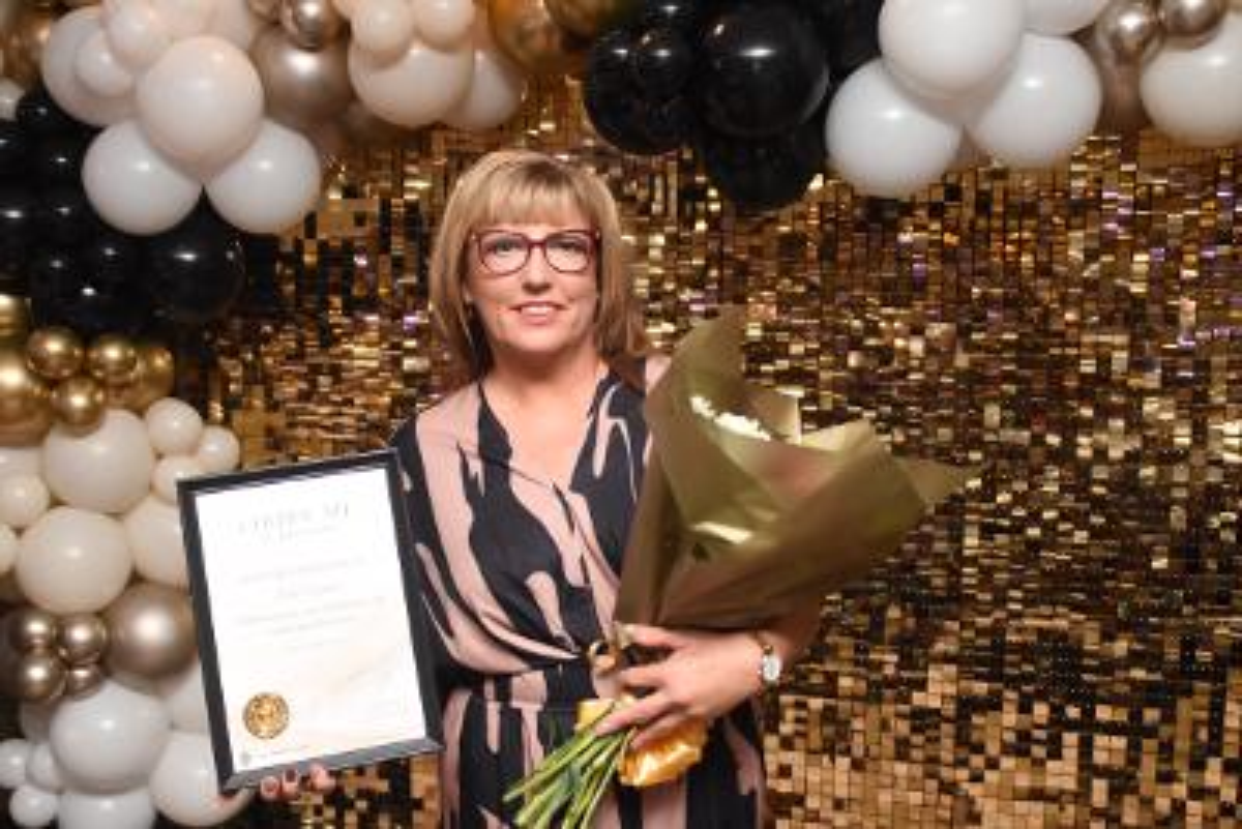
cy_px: 414
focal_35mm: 39
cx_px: 621
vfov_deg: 34.2
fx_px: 1346
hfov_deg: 49.5
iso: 1000
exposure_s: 1/60
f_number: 2.8
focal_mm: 26
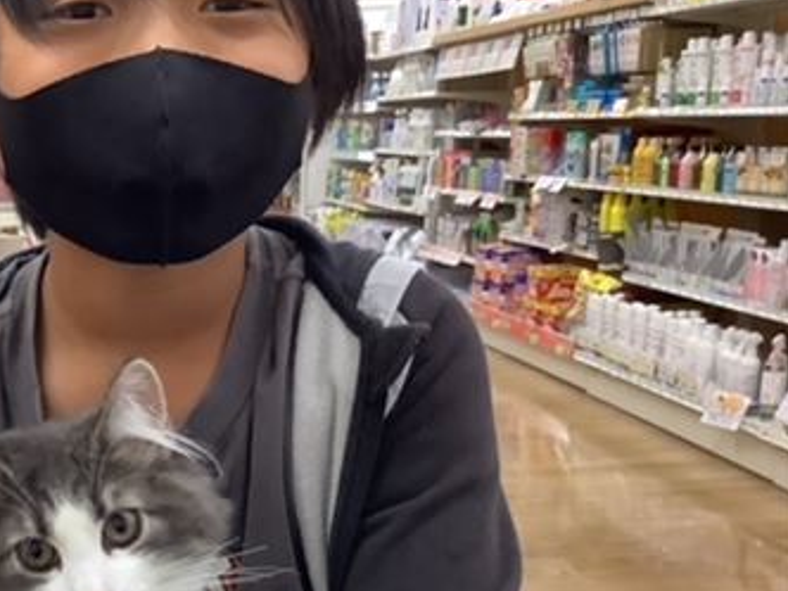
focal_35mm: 56
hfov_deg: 32.7
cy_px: 425
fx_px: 1275
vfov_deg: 25.9
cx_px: 83
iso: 320
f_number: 2.4
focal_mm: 3.3
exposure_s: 1/50
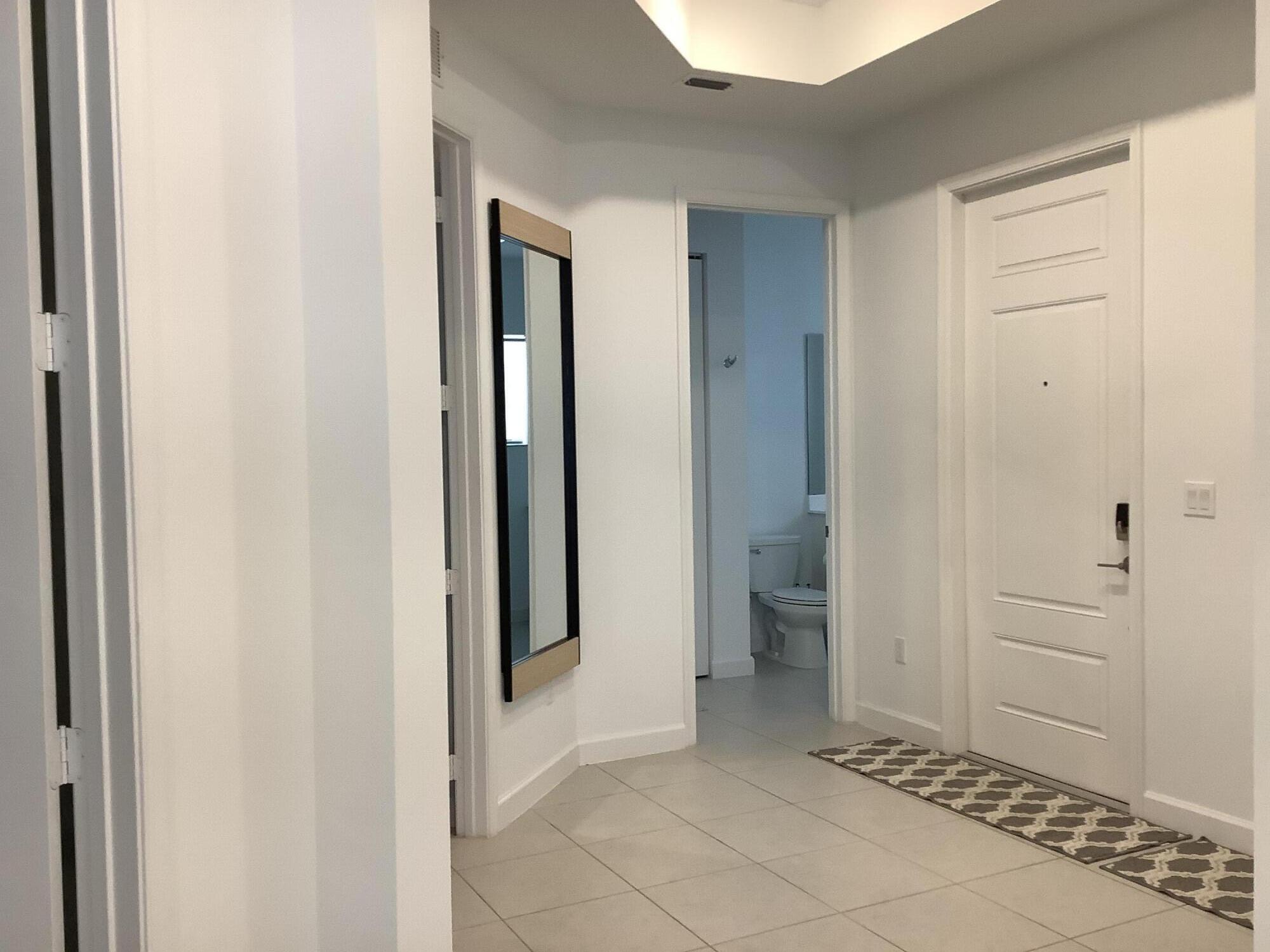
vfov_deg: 45.4
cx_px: 635
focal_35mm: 31
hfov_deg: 58.4
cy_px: 476
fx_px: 1137
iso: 125
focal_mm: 3.3
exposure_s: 1/50
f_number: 2.4
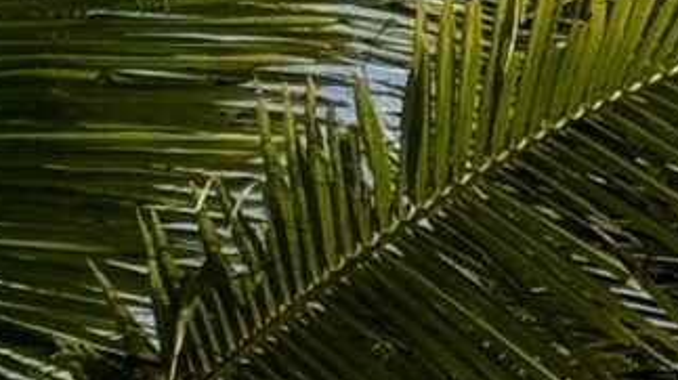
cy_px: 1295
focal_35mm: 415
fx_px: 7454
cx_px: -754
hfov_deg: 5.1
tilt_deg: +8.0
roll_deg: +0.0
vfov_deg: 2.9
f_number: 1.78
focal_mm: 6.86
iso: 64
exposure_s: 1/10526
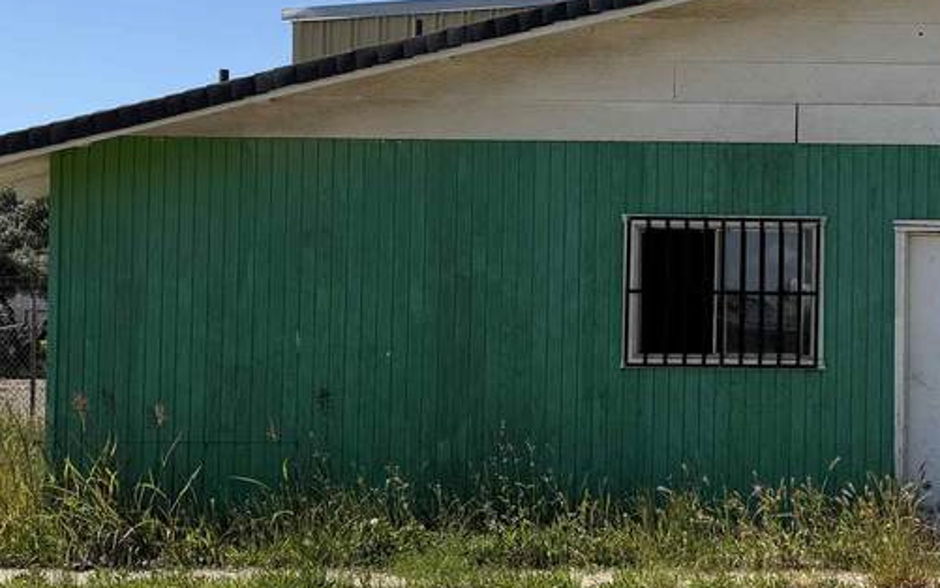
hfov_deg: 29.0
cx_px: 987
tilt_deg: +3.1
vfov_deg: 20.0
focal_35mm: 65
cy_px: 278
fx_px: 1665
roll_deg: -0.6
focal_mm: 6.76
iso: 80
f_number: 1.78
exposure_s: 1/4673
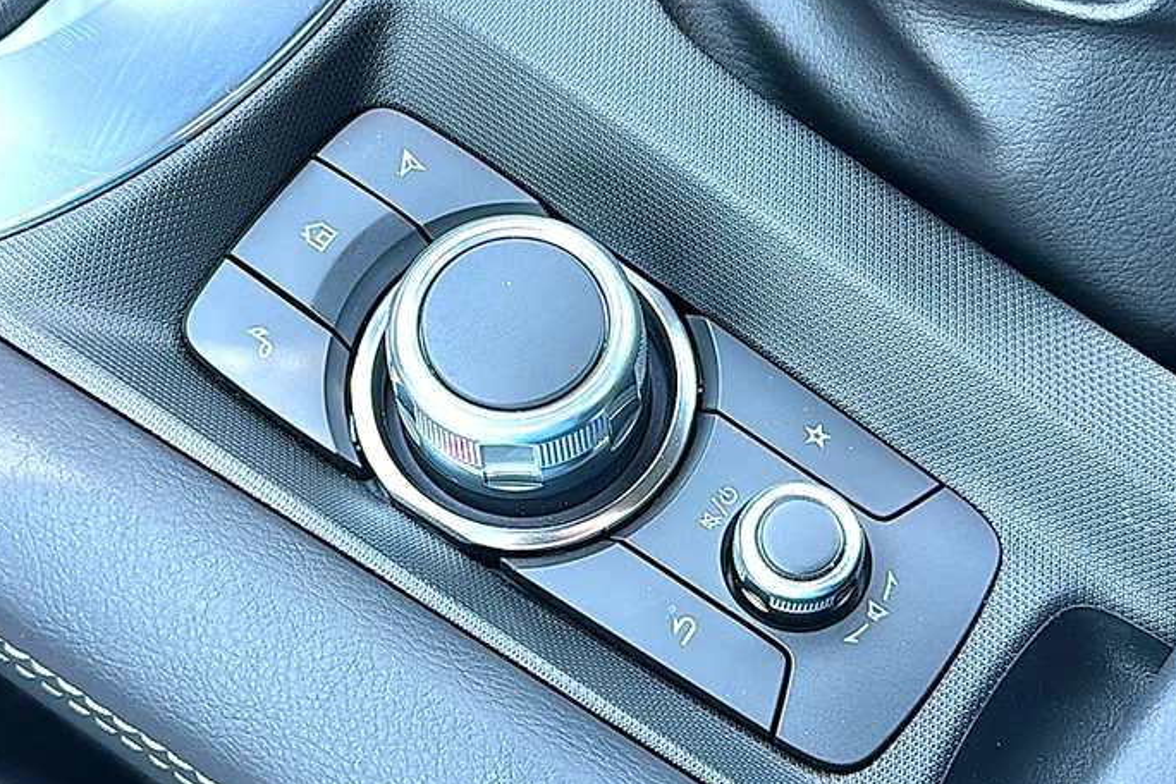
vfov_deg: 27.0
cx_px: 593
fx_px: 1633
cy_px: 348
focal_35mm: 50
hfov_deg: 39.6
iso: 100
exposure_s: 1/86
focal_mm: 6.86
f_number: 1.78
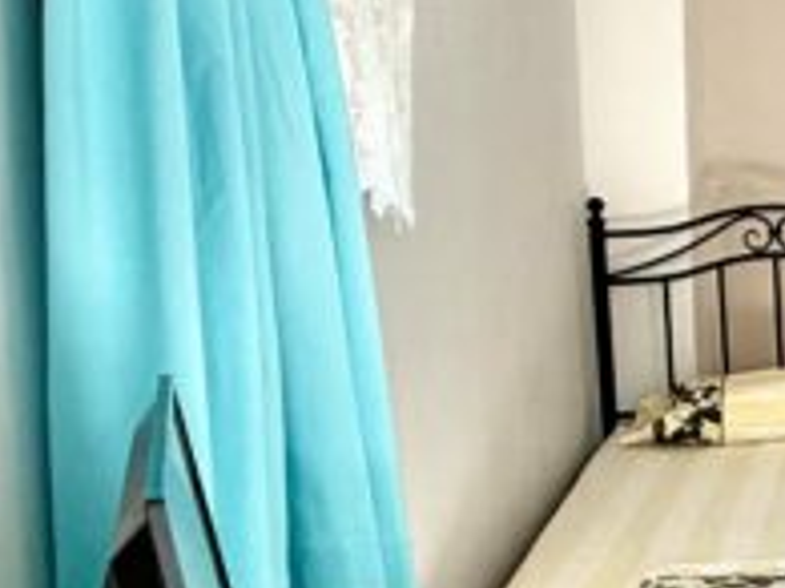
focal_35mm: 64
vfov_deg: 22.9
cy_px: 300
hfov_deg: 22.6
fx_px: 1450
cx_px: 1276
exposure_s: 1/121
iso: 80
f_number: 2.2
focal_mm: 2.22
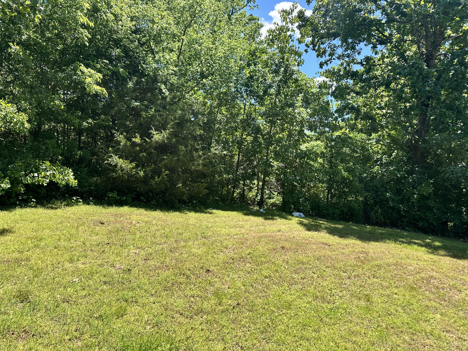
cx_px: 234
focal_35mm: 24
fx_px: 324
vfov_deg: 56.8
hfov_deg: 71.6
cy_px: 176
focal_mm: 6.86
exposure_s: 1/1587
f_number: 1.78
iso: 80
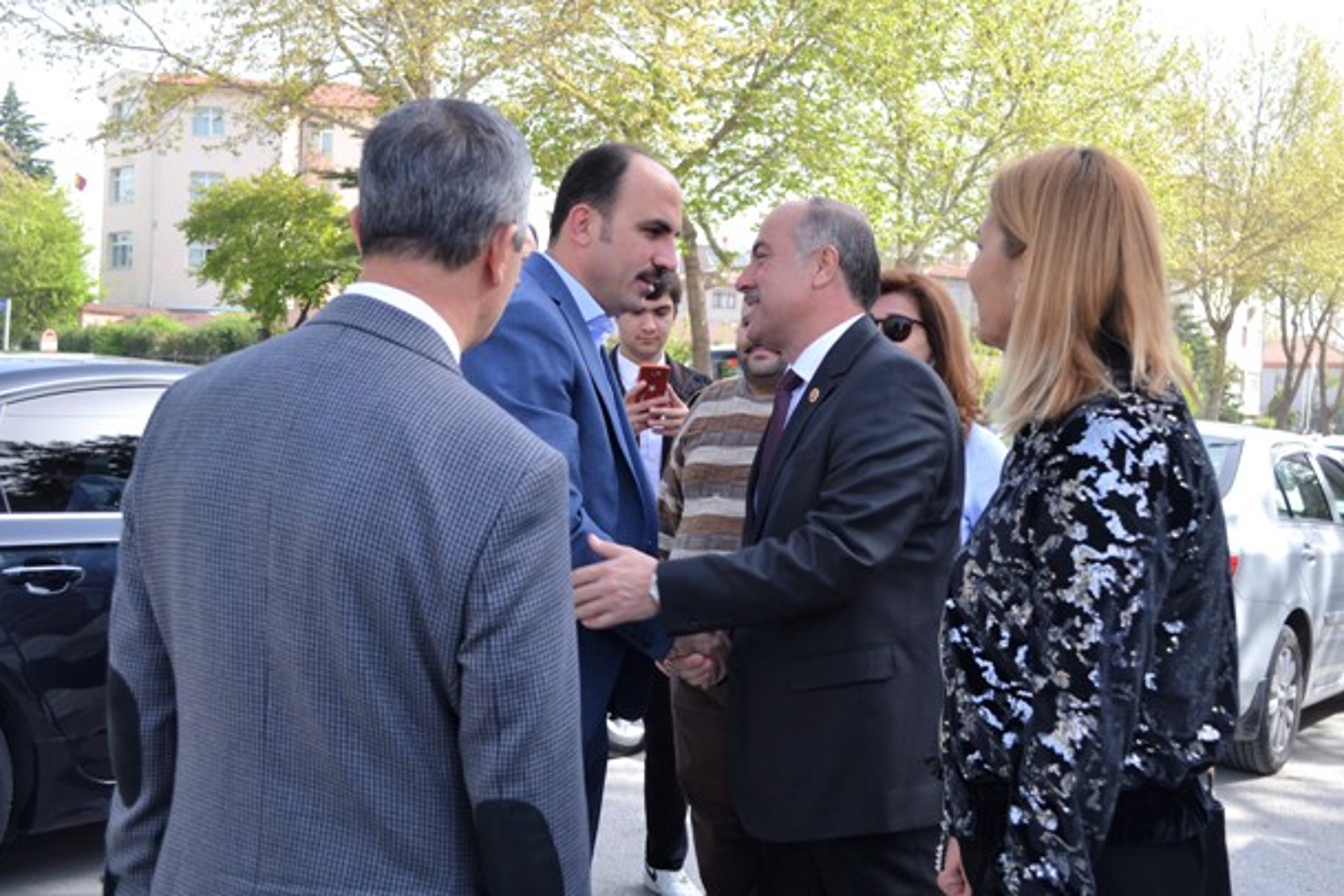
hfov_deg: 47.4
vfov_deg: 32.6
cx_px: 684
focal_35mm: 41
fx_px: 1531
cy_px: 451
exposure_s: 1/125
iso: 125
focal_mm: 26
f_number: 5.6
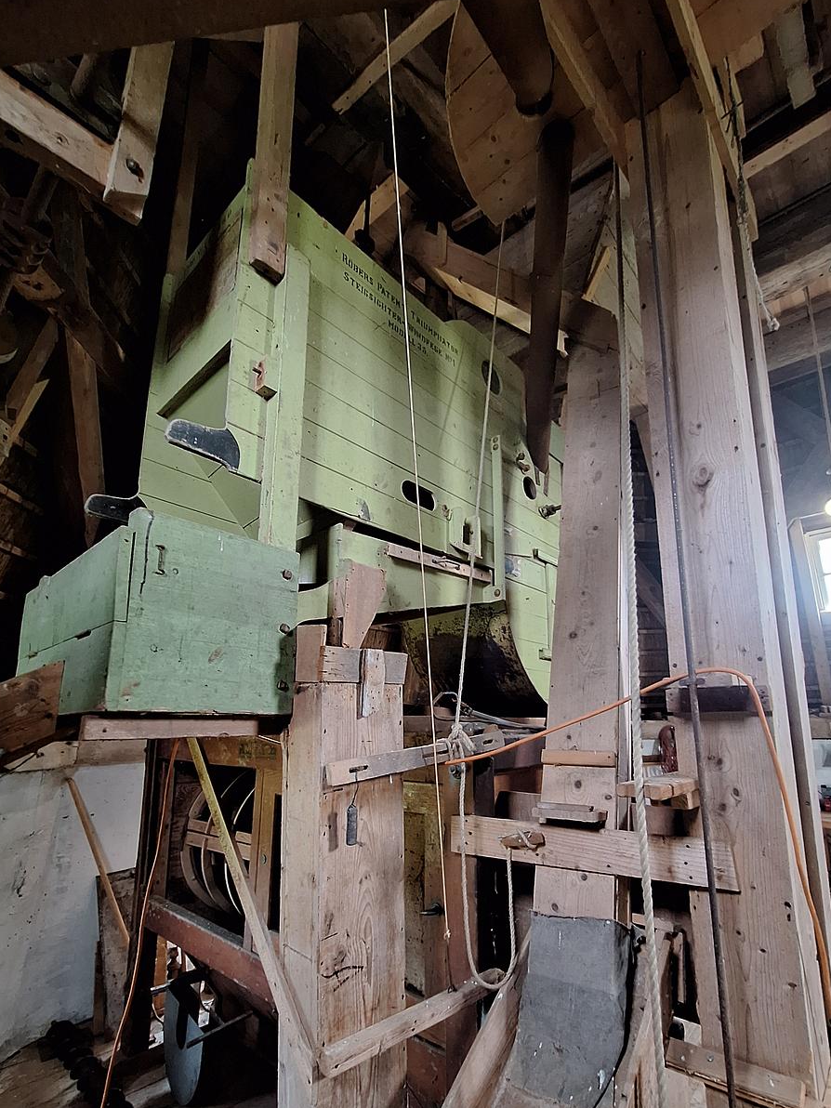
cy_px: 641
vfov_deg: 93.7
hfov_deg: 78.0
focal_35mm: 16
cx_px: 437
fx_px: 512
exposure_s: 1/33
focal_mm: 1.74
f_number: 2.2
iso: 200
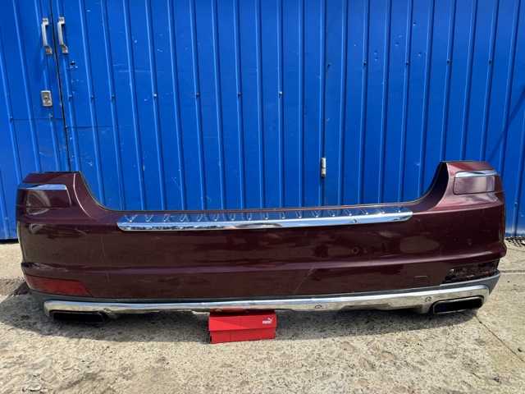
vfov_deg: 56.8
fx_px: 364
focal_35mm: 24
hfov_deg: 71.6
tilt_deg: -11.0
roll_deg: +1.3
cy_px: 197
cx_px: 262
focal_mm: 6.76
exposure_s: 1/1215
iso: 80
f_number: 1.78
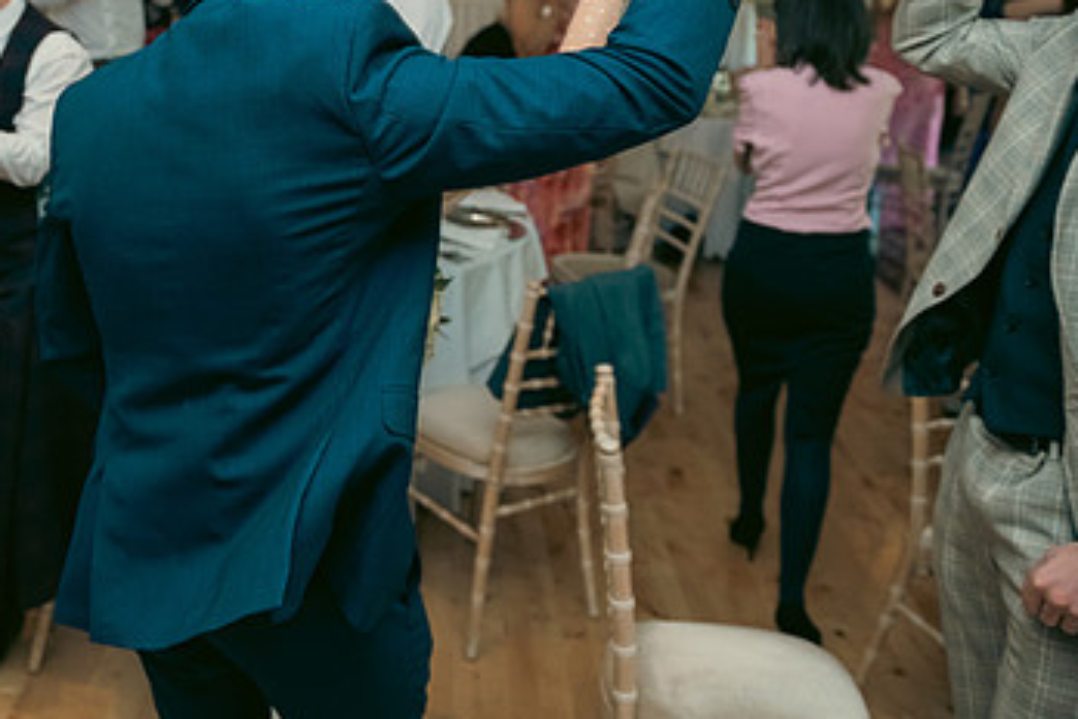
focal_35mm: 40
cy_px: 166
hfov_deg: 45.9
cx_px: 214
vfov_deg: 32.7
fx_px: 1198
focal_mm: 24
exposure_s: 1/160
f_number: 3.5
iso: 800
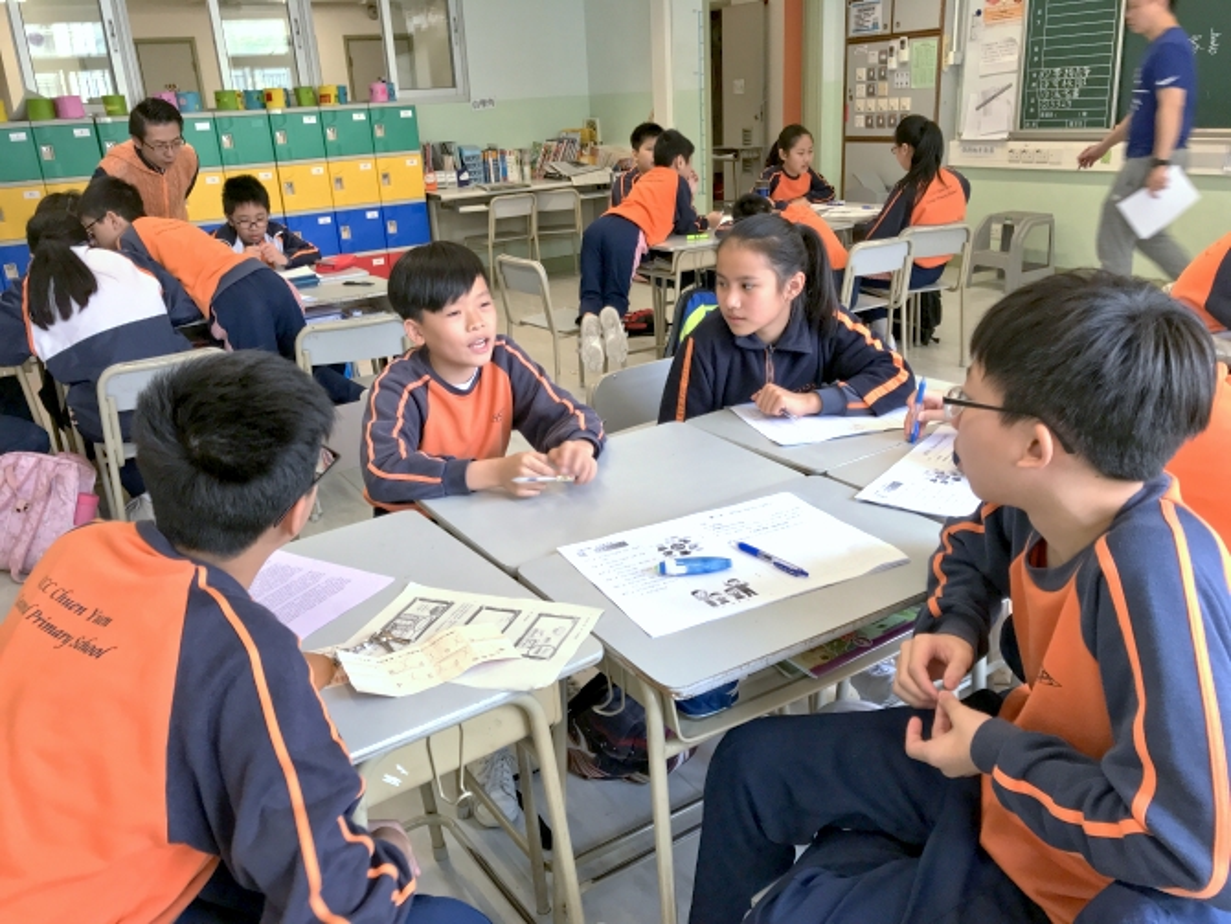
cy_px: 462
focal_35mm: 28
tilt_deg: -20.0
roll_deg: +2.9
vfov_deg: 49.8
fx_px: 996
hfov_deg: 63.4
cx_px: 616
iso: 40
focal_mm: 3.99
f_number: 1.8
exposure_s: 1/33
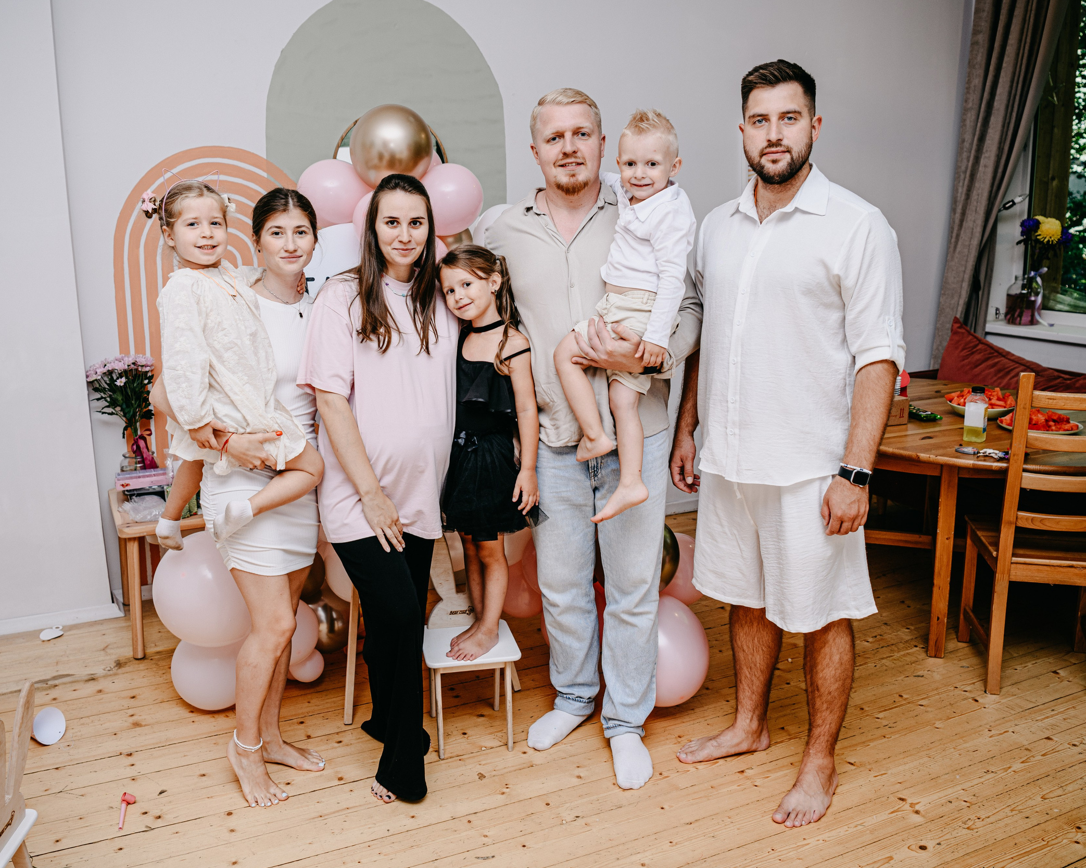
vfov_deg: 48.5
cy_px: 426
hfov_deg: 58.7
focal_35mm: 30
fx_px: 964
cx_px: 494
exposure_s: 1/160
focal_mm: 24
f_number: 3.2
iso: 125
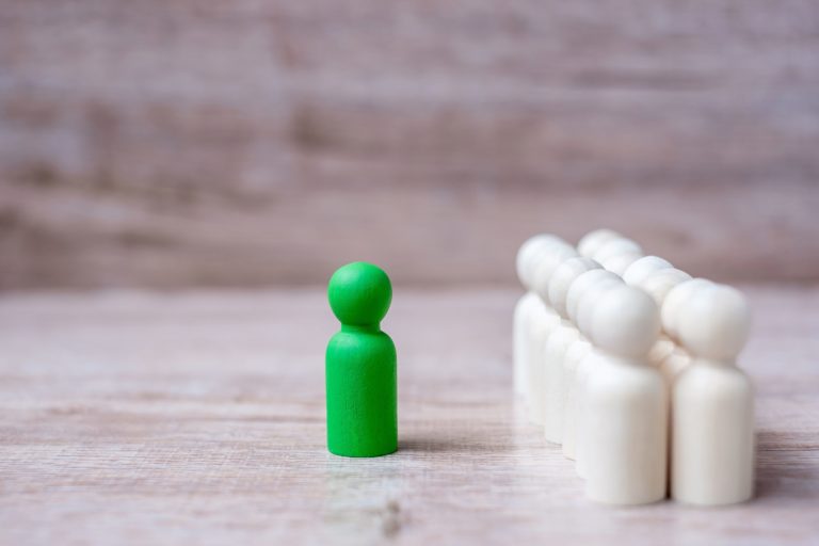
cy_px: 273
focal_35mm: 53
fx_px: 1206
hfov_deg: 37.5
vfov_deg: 25.5
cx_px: 410
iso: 200
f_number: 2.8
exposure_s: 1/75
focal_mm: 35
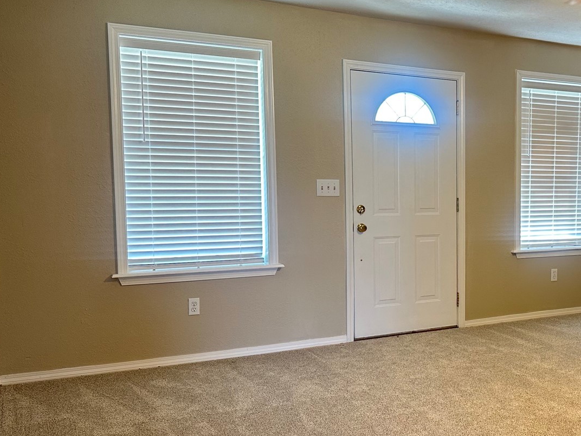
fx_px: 722
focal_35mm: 43
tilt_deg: -5.3
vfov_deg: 33.6
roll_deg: -0.8
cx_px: 496
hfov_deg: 41.2
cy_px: 240
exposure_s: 1/60
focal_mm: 6.86
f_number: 1.78
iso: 125
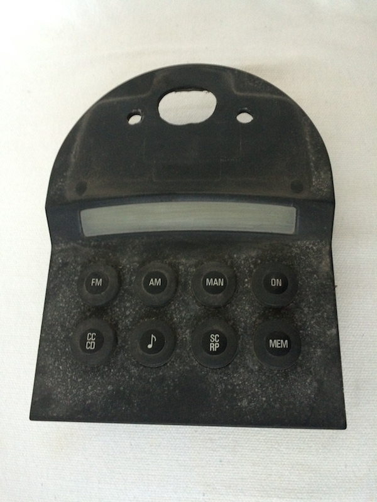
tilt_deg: -76.2
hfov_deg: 48.2
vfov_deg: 61.7
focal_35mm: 29
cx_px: 188
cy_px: 251
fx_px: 421
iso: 250
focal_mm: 4.15
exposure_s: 1/15
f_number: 2.2
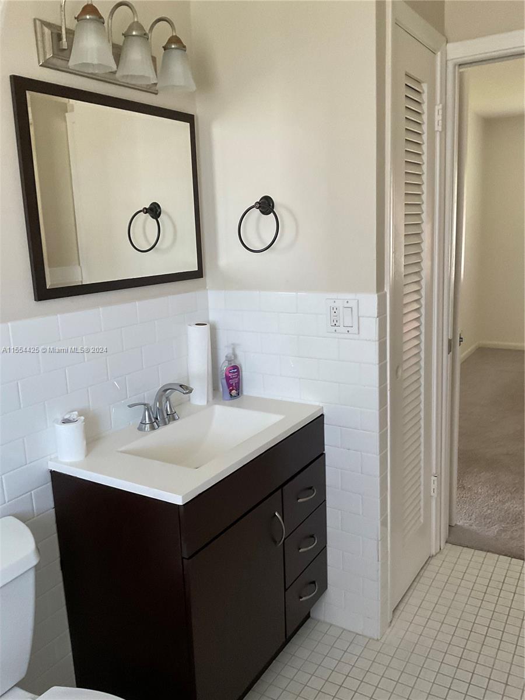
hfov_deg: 48.2
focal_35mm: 29
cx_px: 262
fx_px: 586
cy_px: 350
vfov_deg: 61.7
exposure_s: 1/60
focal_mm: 3
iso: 160
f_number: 1.8
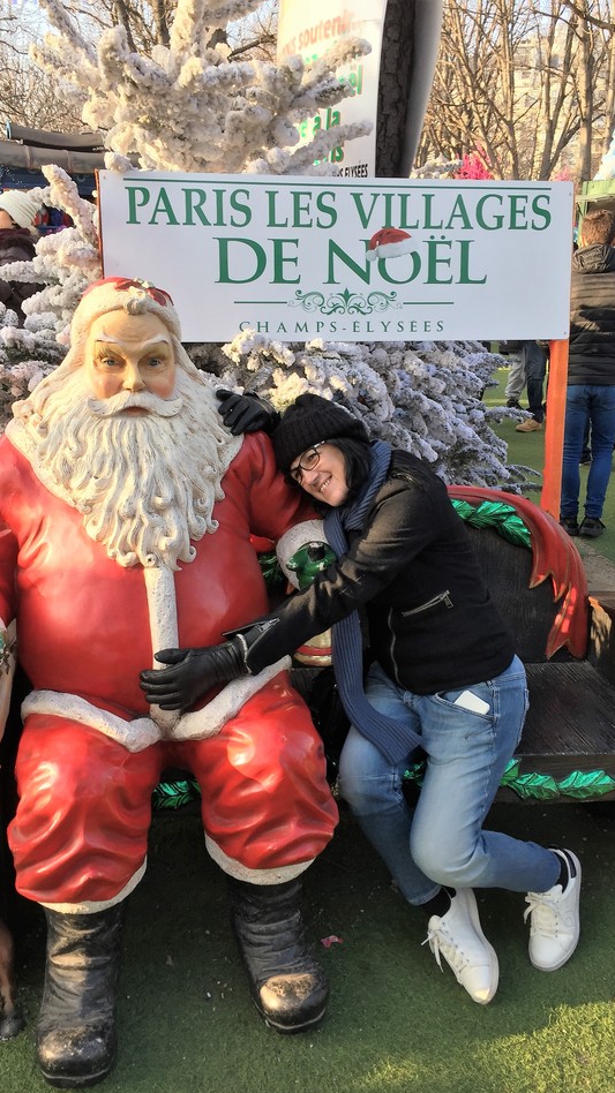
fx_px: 928
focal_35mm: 32
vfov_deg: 61.0
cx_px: 285
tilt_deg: -16.4
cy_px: 552
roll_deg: -0.8
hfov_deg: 36.6
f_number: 2.2
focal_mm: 4.15
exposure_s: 1/246
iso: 32
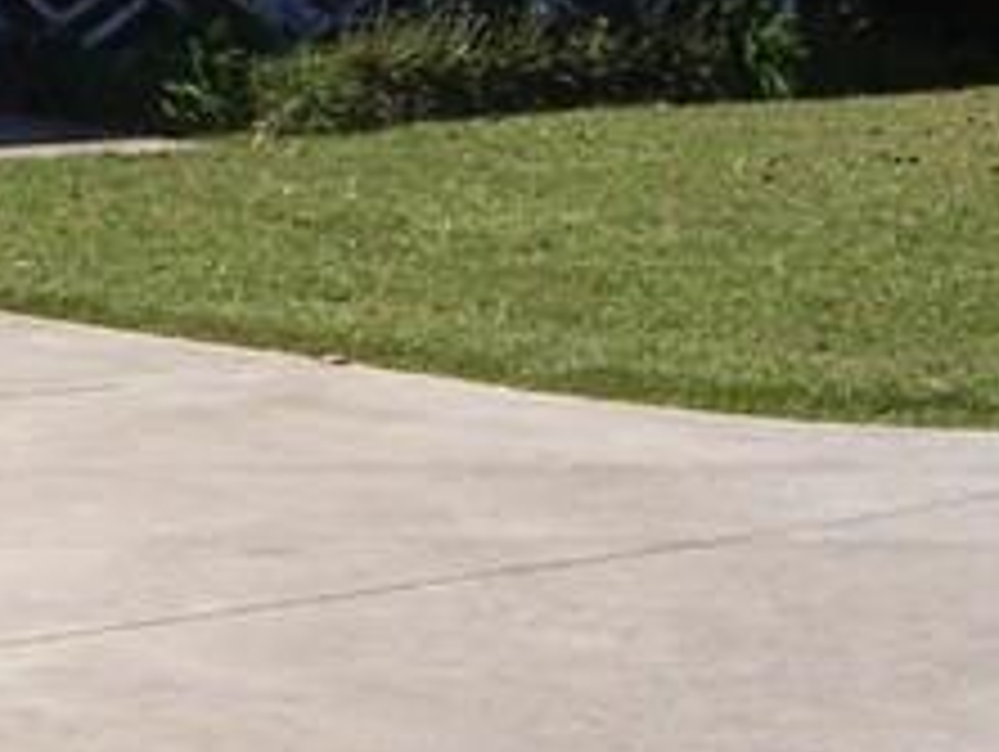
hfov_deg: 10.9
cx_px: -976
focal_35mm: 166
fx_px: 4796
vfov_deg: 8.9
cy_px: 158
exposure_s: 1/500
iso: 80
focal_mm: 6
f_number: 4.8
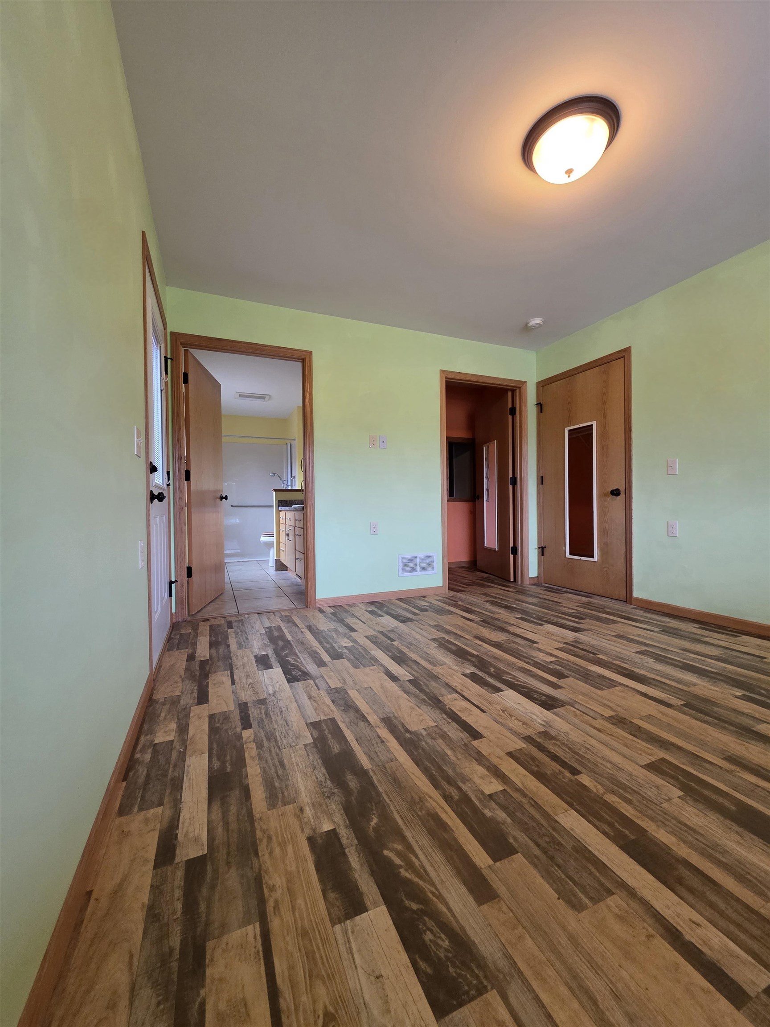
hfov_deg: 89.9
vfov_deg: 106.2
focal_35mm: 13
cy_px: 514
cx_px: 385
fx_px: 386
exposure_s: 1/60.2
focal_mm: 2.2
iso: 320
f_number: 1.9
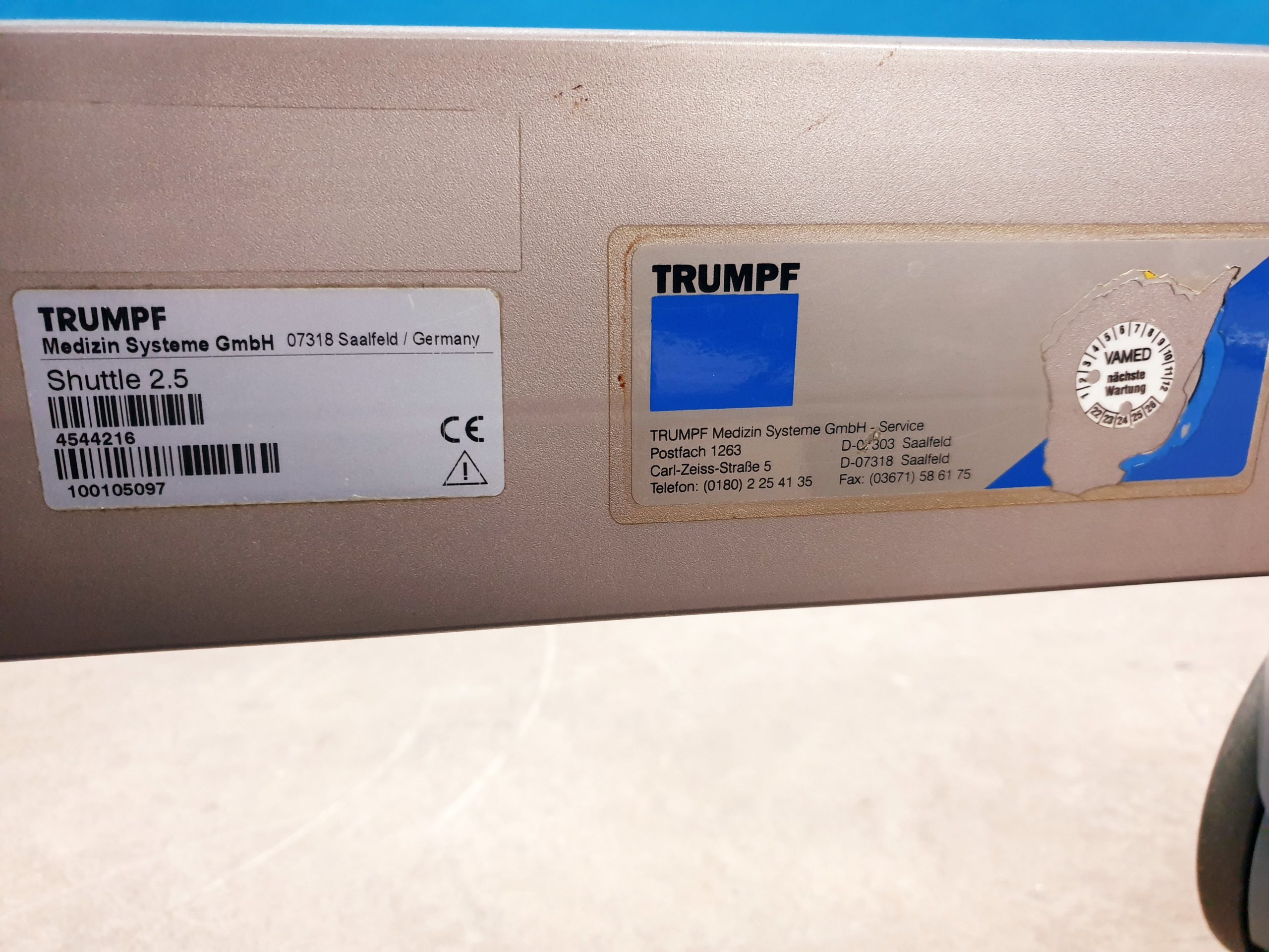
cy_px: 476
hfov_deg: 67.3
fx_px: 953
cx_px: 634
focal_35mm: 26
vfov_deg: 53.1
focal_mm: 4.3
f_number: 1.5
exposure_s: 1/50
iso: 320
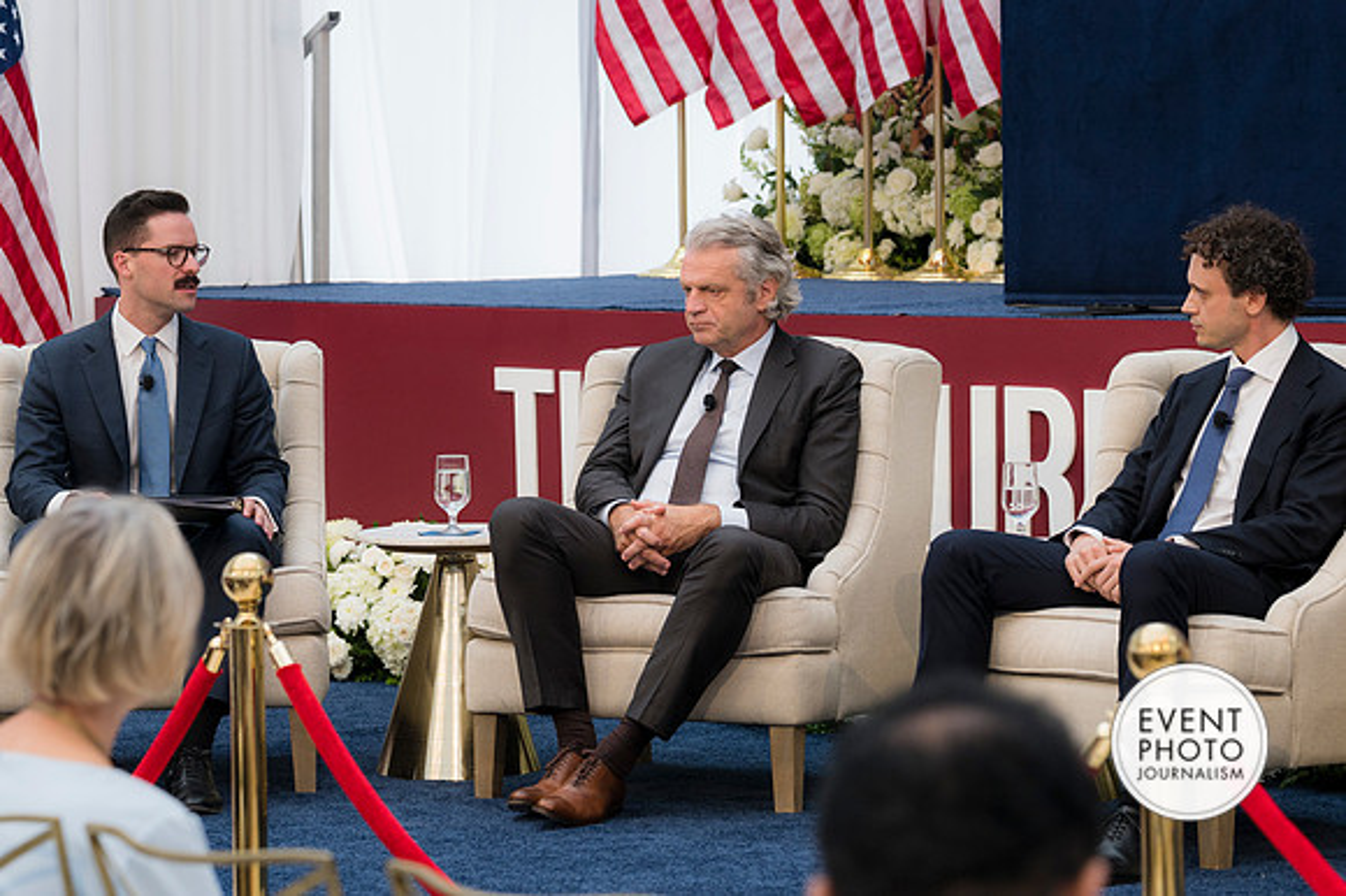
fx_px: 4633
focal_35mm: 124
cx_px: 673
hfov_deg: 16.5
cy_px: 448
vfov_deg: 11.0
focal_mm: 83
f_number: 4
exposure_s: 1/160
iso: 180
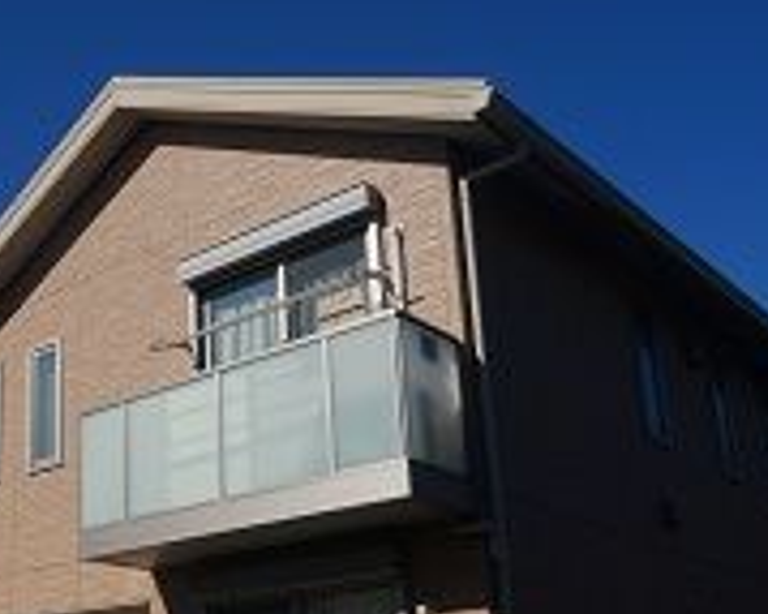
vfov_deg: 23.9
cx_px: 43
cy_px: 477
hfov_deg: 28.6
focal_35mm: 63
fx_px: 1431
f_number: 11
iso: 200
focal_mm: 16
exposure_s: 1/400
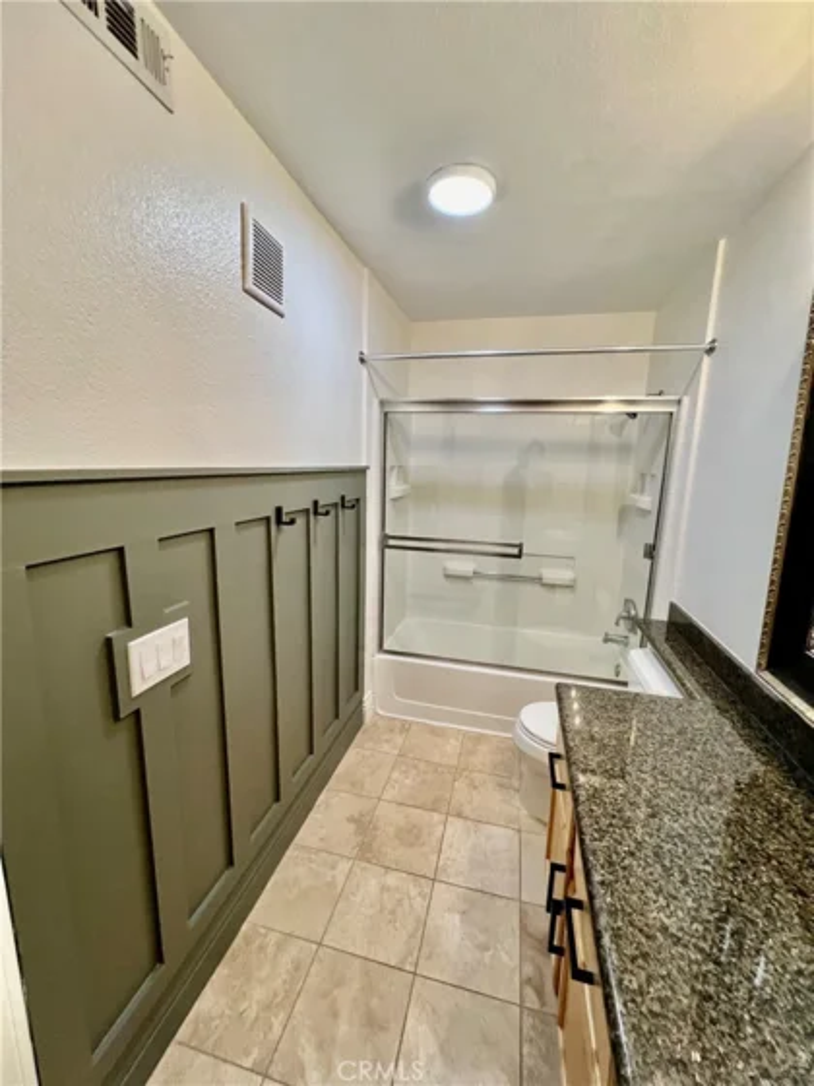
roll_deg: -2.1
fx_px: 408
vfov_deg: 106.2
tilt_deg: -10.8
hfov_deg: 89.9
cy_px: 543
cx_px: 407
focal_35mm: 13
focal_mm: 1.57
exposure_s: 1/120
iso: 200
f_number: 1.8
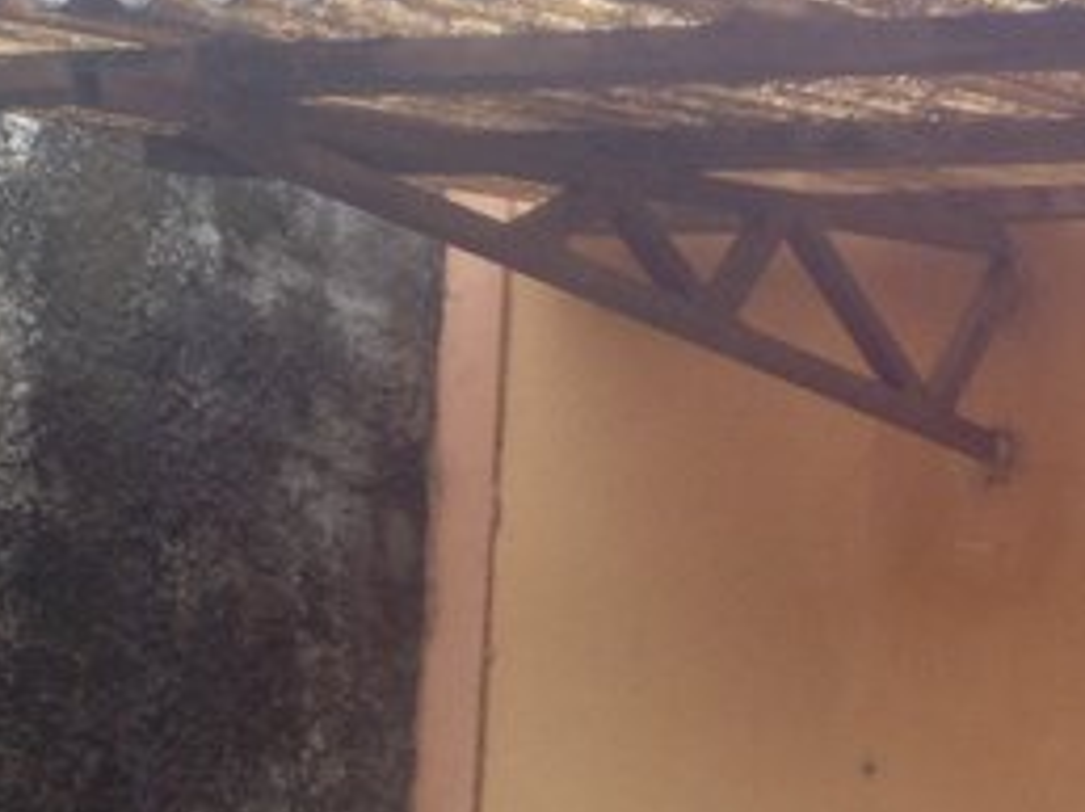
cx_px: 1998
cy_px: 1452
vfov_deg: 10.1
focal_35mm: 139
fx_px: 4353
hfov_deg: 12.8
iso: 50
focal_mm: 4.28
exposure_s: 1/406
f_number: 2.4
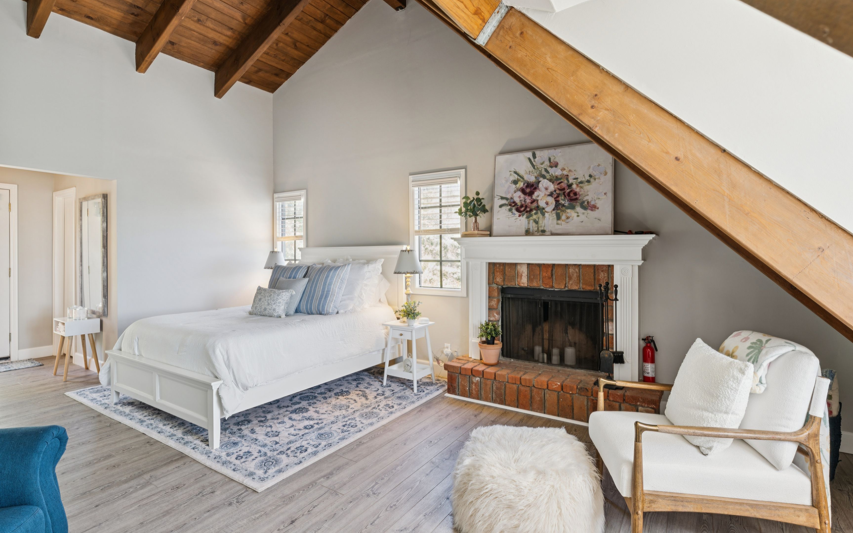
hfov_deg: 91.5
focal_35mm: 18
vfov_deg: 65.4
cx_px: 413
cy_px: 252
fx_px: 415
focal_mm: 16.8
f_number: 13
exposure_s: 1
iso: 100
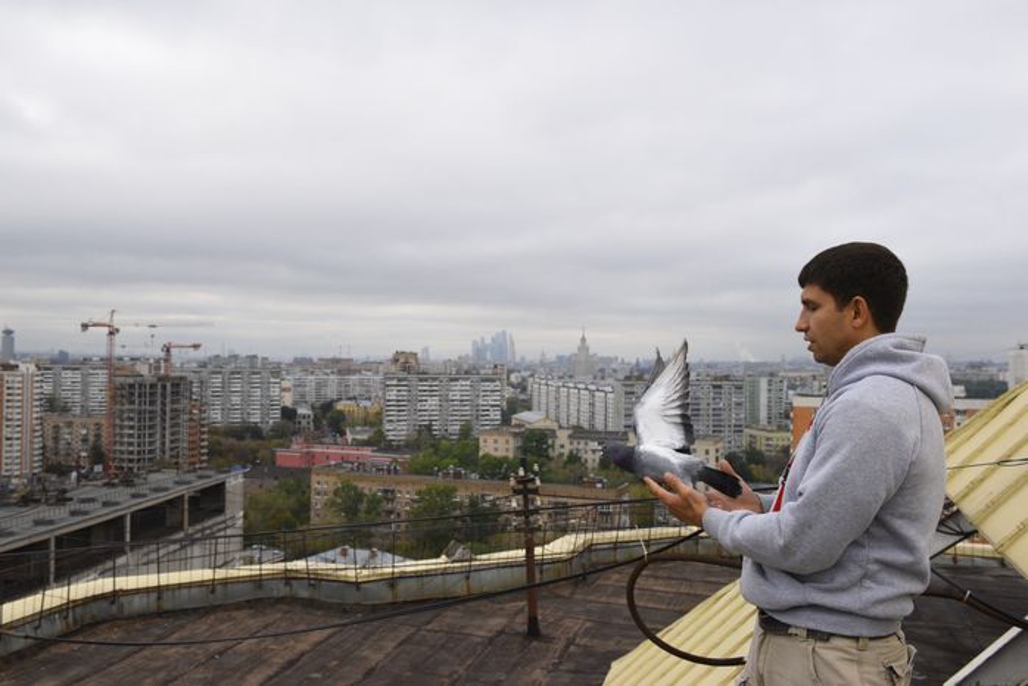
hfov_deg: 58.7
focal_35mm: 32
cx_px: 514
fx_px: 914
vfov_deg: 41.2
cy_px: 343
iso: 2000
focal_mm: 32
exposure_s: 1/1600
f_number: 8
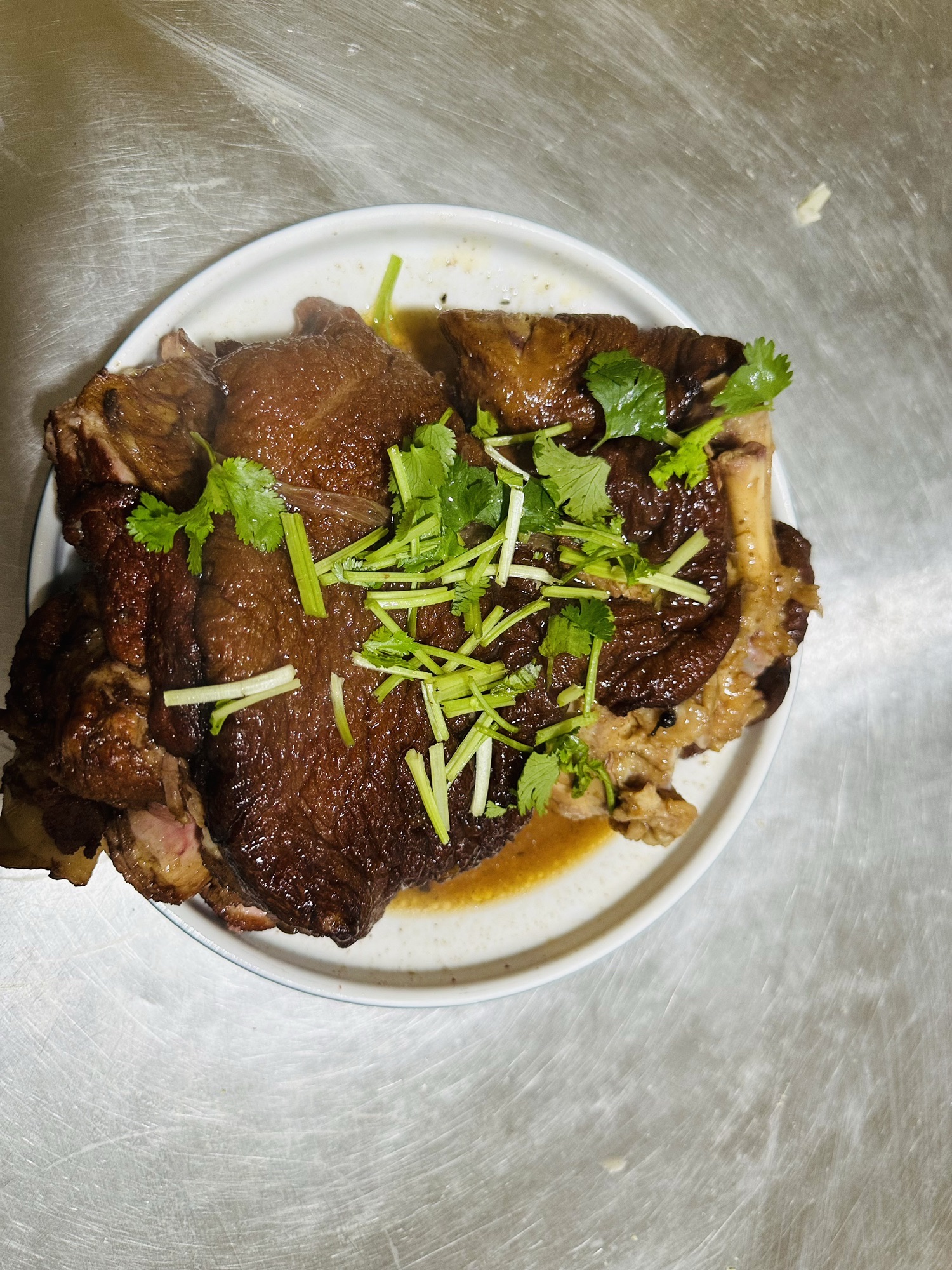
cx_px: 476
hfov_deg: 56.8
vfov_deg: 71.6
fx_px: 880
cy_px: 635
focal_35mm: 24
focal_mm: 6.86
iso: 160
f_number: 1.78
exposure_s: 1/50
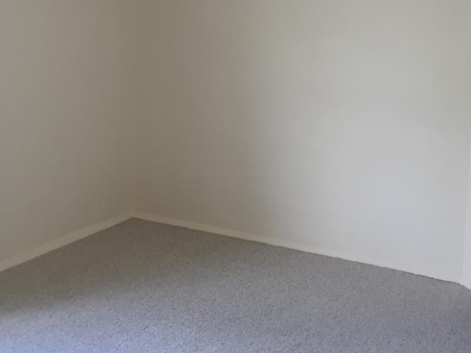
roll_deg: -1.6
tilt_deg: -6.8
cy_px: 108
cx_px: 225
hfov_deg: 41.2
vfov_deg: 31.2
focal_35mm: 46
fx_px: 626
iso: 32
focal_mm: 4.15
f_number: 2.2
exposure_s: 1/30
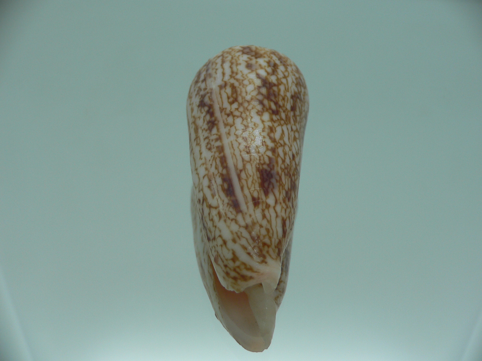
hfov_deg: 52.6
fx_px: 487
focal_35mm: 35
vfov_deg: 40.7
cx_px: 241
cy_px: 180
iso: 80
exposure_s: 1/60
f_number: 2.8
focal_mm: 4.6
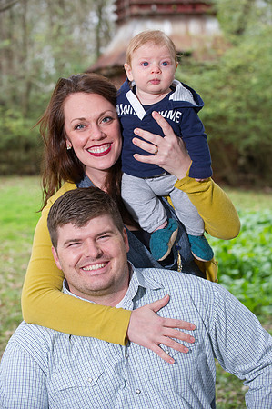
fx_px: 1022
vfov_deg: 22.6
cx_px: 136
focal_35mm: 90
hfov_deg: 15.2
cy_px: 204
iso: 800
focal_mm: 90
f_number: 5
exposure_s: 1/125
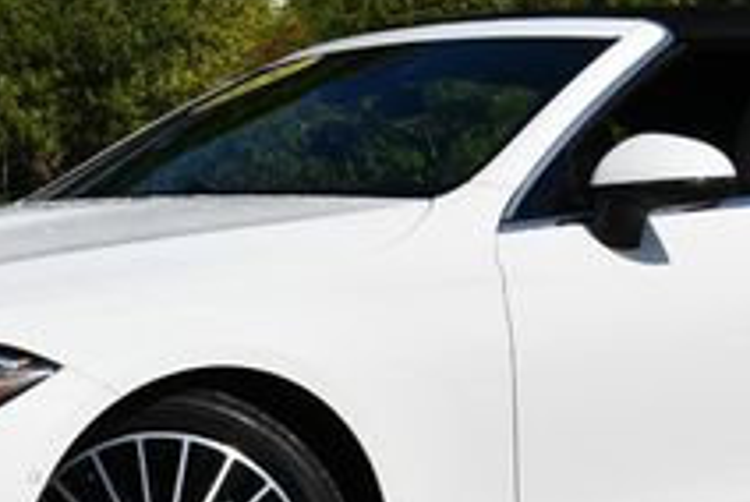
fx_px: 3025
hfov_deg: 14.1
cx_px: 357
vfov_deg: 9.5
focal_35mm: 145
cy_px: 173
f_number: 10
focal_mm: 24
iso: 100
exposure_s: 1/400
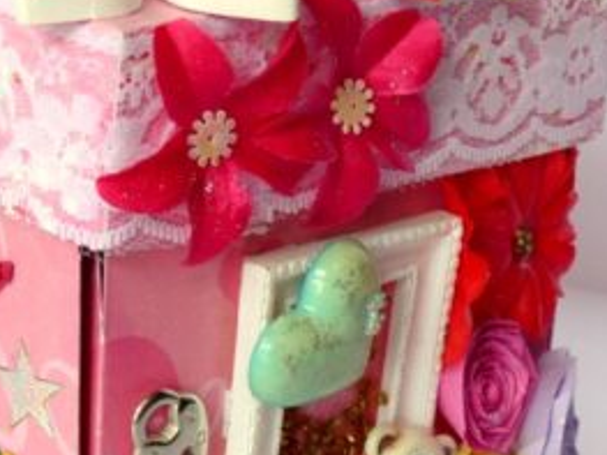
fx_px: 1998
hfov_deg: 17.2
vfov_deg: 13.0
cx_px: 132
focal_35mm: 114
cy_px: 208
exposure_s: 1/200
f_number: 2.8
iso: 100
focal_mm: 9.1
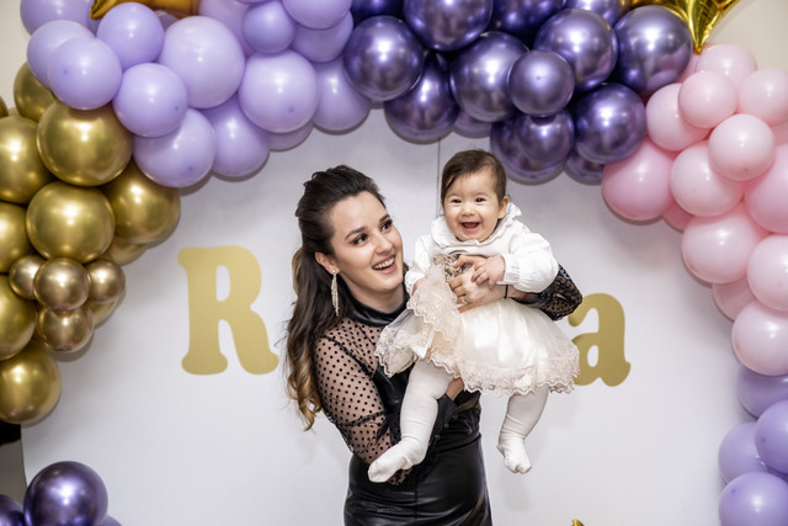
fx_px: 1817
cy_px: 263
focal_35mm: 83
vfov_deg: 16.5
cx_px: 394
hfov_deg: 24.5
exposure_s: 1/160
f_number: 2.8
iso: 1250
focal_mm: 55
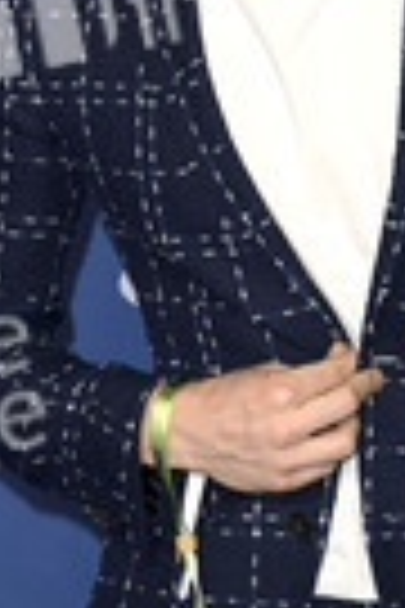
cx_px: 306
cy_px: 198
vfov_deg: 7.7
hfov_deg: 5.2
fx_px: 4488
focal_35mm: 266
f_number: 5.6
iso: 800
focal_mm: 90
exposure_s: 1/200
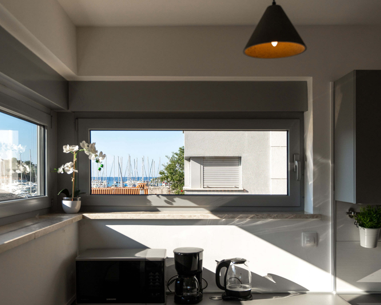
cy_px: 151
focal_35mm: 38
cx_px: 155
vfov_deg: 39.2
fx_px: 429
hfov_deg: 47.7
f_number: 2.8
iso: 100
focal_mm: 22.2
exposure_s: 1/1000
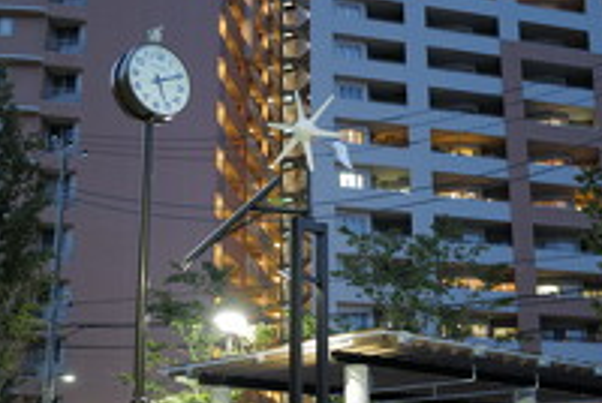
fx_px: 938
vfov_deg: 24.2
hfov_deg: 35.5
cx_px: 256
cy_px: 263
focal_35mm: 56
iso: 400
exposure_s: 1/13
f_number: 1.7
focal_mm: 28
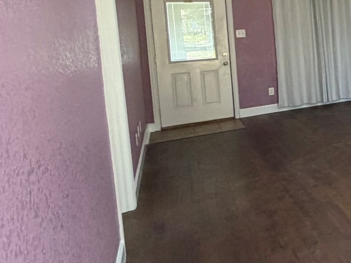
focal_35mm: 44
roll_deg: +2.7
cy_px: 41
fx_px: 446
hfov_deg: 28.7
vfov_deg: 31.7
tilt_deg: -4.0
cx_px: 518
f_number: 2.2
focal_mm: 2.22
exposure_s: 1/81
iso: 320
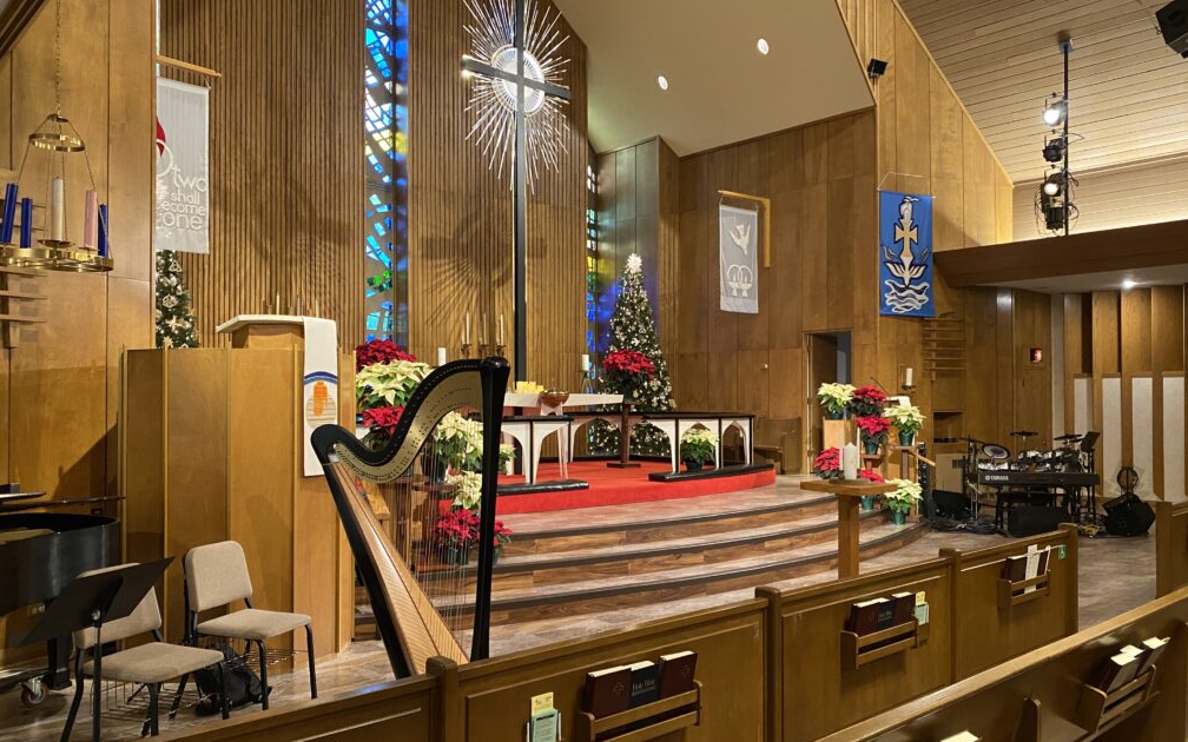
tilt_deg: +0.4
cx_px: 599
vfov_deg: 44.5
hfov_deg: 66.5
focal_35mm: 28
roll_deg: +0.0
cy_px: 399
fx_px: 907
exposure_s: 1/40
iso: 400
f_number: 1.8
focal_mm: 4.25
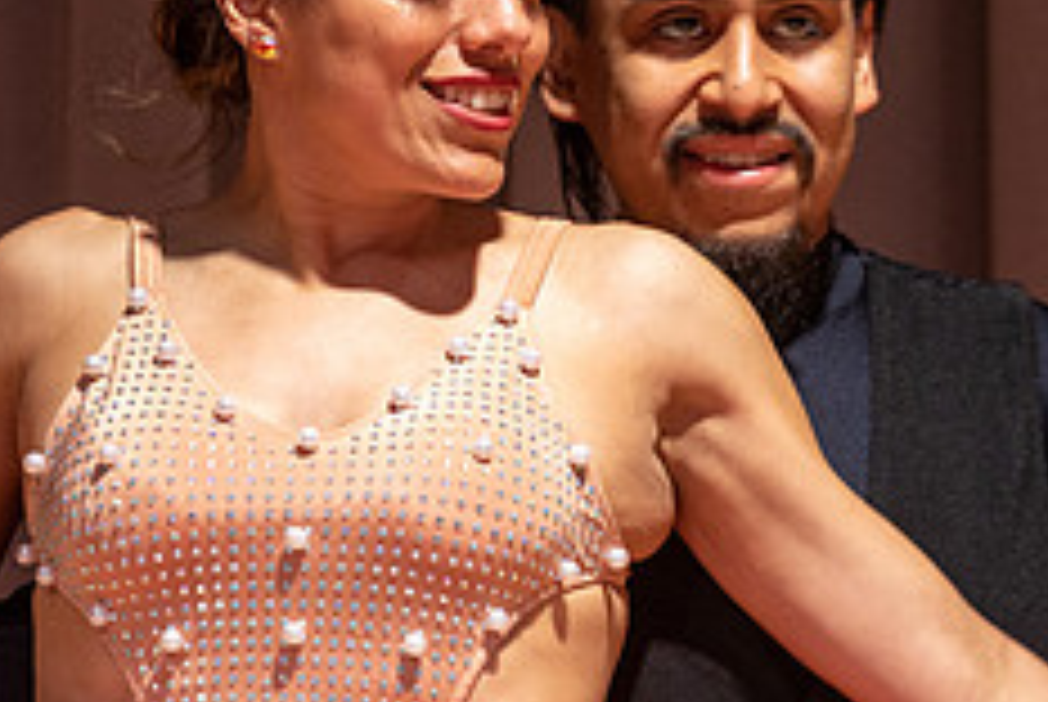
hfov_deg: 4.1
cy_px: 277
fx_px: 14486
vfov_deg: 2.8
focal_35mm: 497
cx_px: 373
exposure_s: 1/160
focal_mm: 200
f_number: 4
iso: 1600
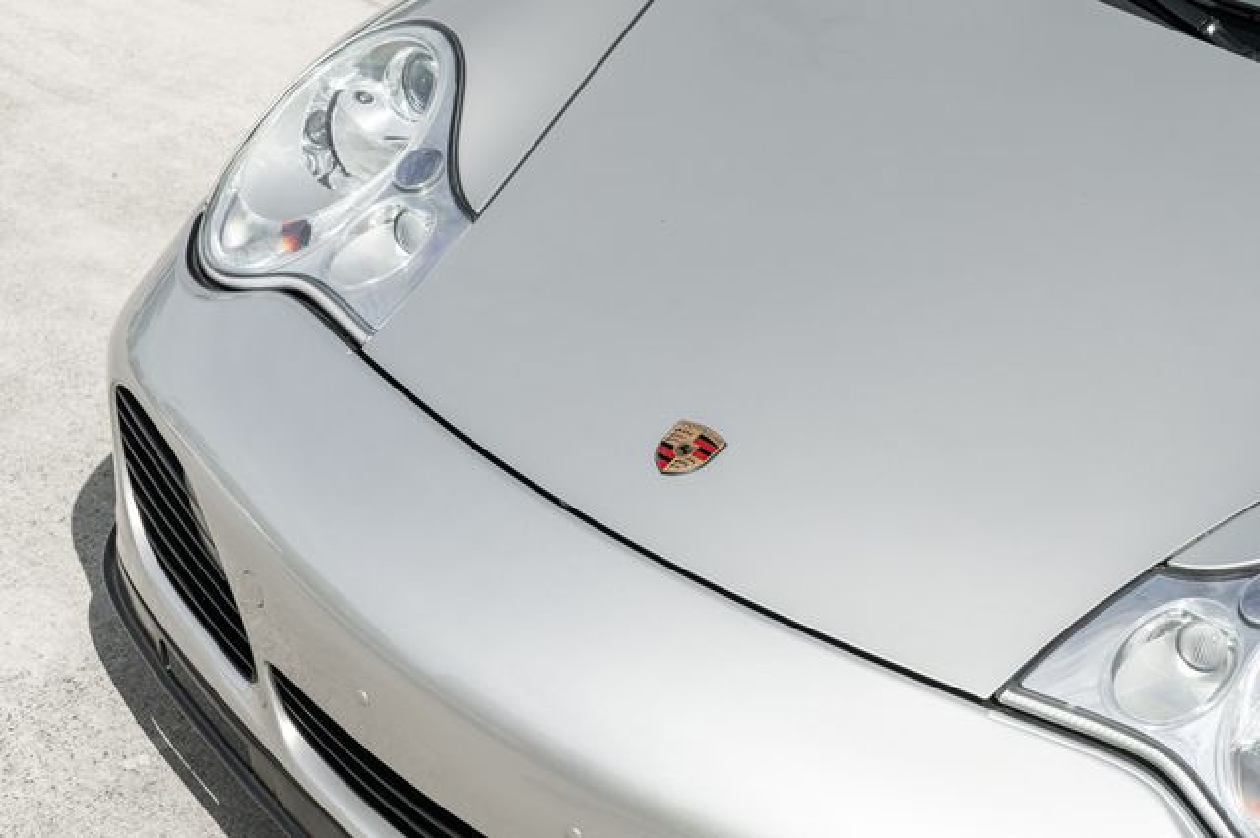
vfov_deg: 20.6
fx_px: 2304
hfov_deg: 30.6
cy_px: 419
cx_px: 630
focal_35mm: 66
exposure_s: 1/160
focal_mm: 56
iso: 200
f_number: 8
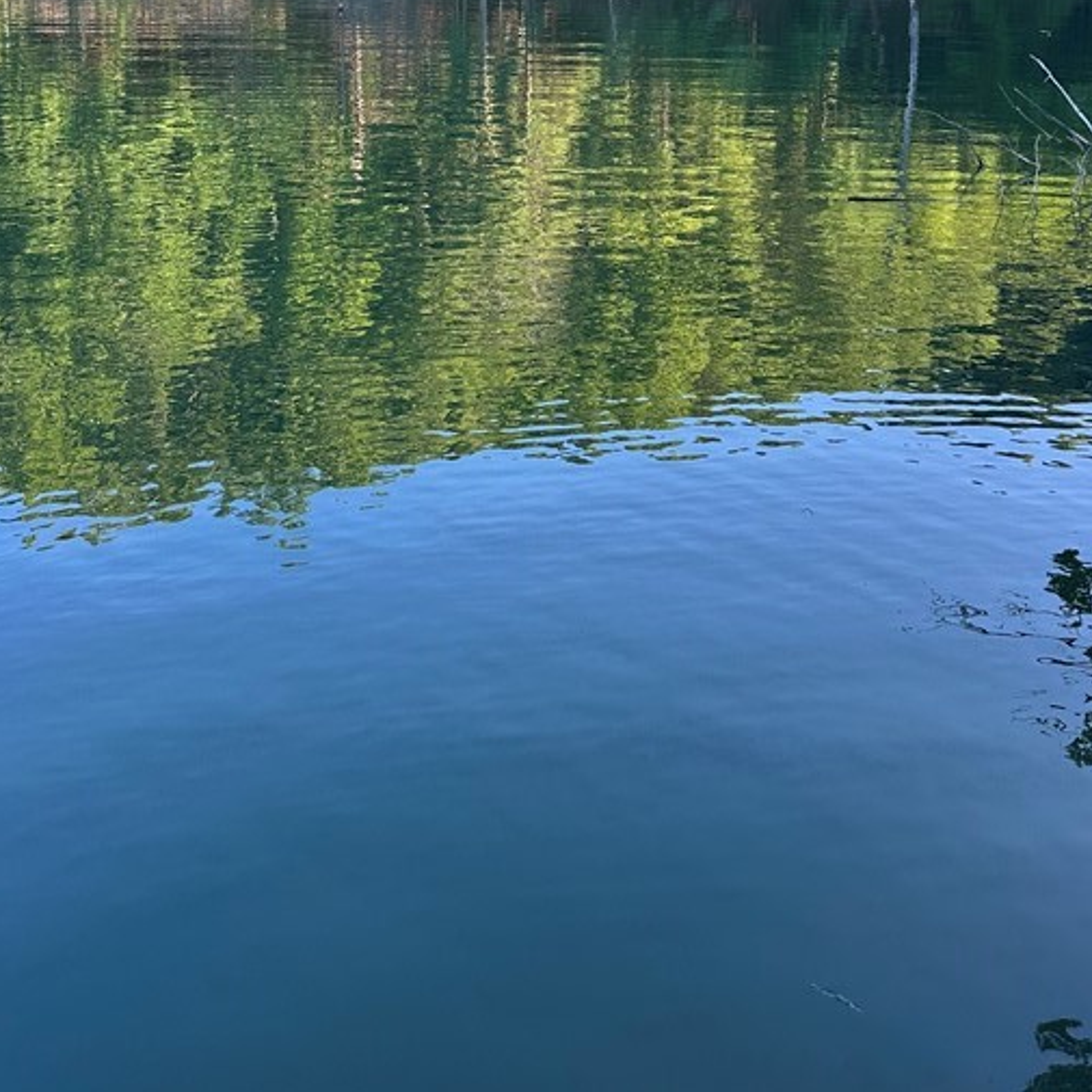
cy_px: 115
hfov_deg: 39.0
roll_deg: -0.1
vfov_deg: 36.8
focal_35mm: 43
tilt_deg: -7.1
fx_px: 1535
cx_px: 644
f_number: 1.78
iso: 80
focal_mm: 6.86
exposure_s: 1/349
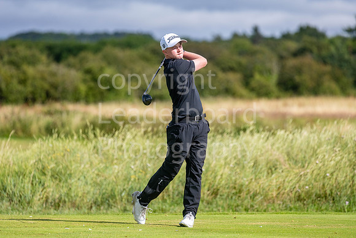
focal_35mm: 300
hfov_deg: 6.9
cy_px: 119
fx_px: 2967
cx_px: 178
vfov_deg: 4.6
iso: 200
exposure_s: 1/1600
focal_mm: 300
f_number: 5
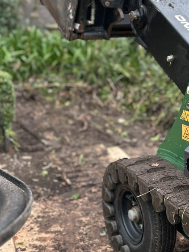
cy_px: 125
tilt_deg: -16.5
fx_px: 430
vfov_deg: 32.7
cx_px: 133
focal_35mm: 59
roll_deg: -2.2
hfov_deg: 24.6
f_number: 1.5
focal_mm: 5.7
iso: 100
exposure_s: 1/121
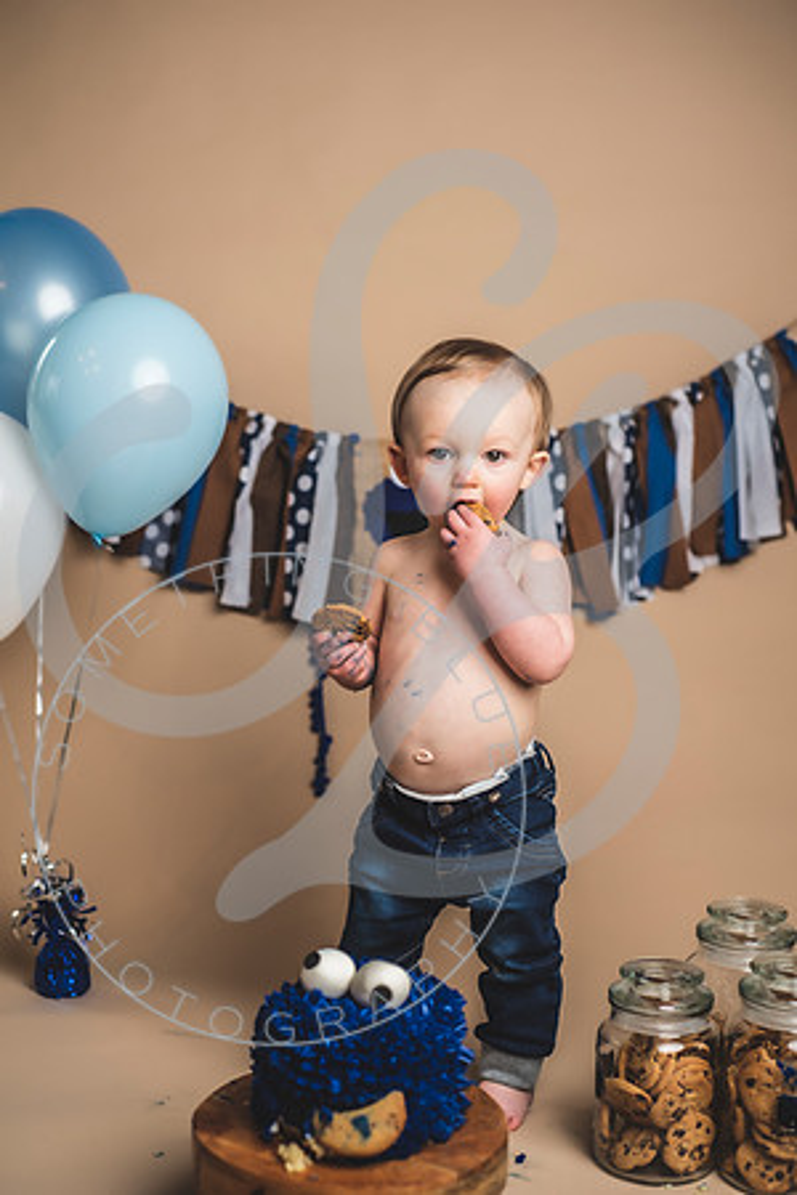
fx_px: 1660
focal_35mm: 50
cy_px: 598
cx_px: 398
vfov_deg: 39.6
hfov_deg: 27.0
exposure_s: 1/125
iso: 200
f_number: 2.8
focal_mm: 50
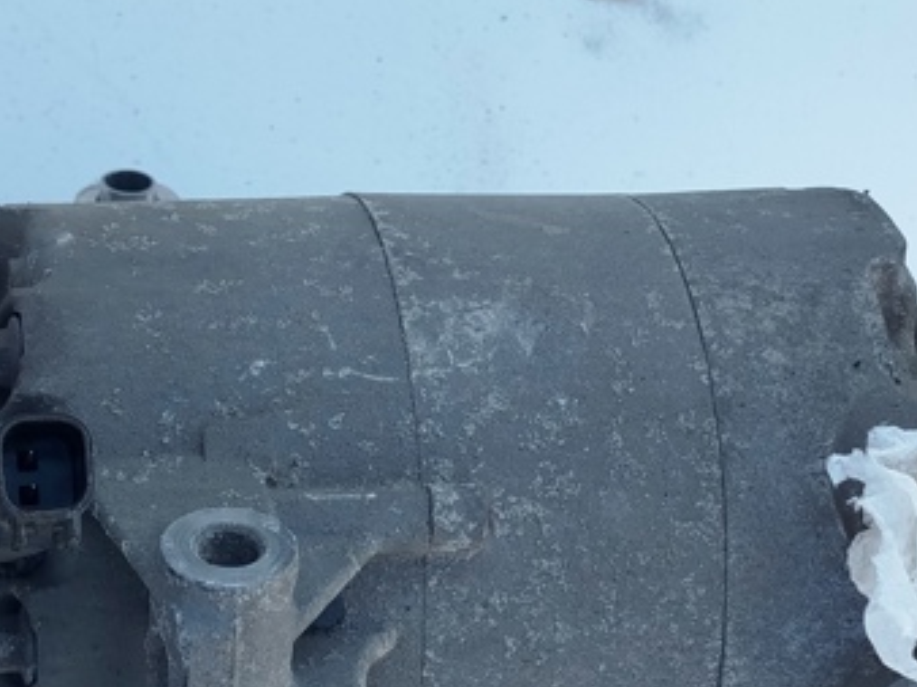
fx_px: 2409
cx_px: 388
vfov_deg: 16.2
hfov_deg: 21.5
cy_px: 451
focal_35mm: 91
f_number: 1.7
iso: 50
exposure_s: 1/170
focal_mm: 5.31
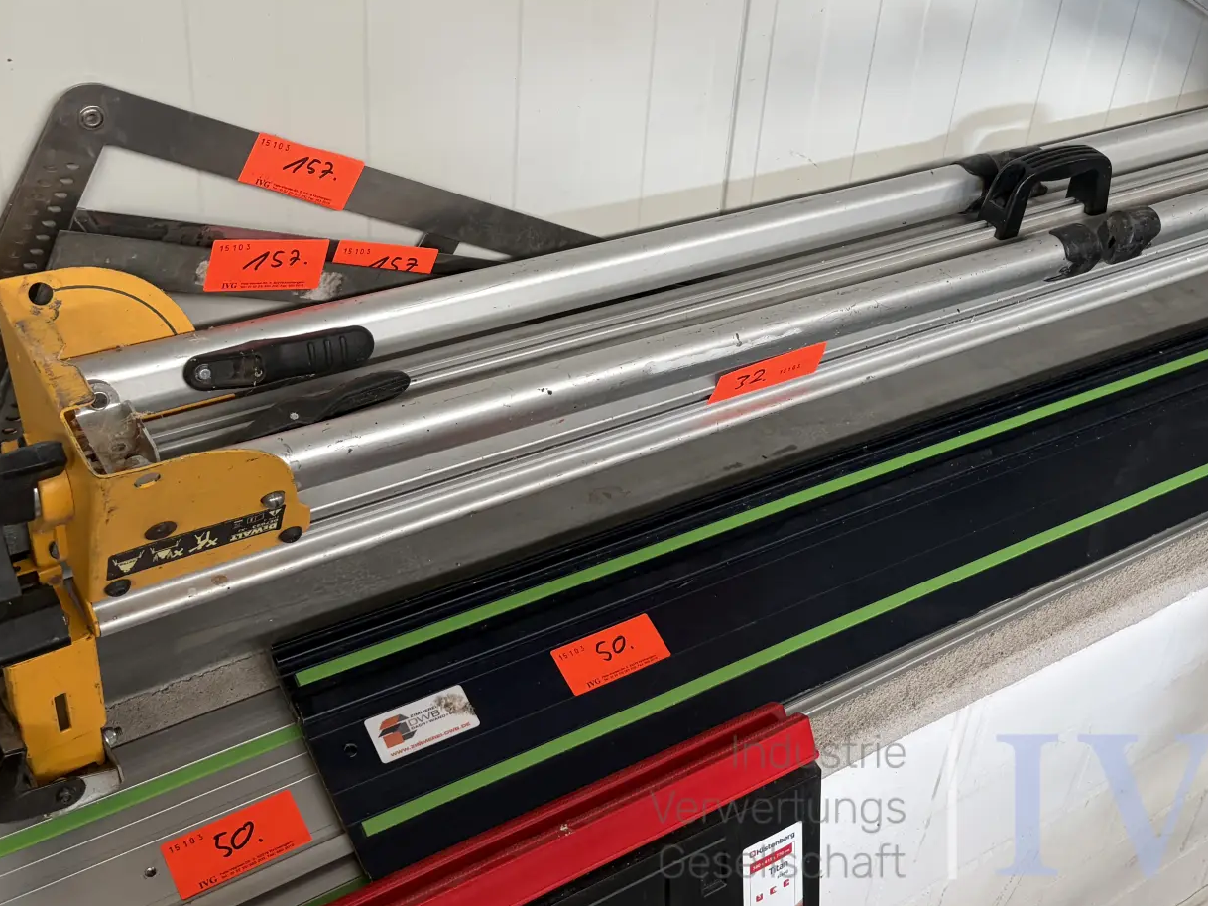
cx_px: 790
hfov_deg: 45.2
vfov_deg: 34.8
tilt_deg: -29.8
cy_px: 308
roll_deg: -9.1
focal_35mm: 41
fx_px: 1431
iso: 125
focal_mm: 5.96
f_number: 1.6
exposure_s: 1/106
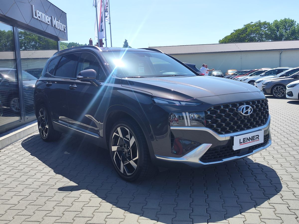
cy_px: 112
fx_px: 199
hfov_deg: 73.9
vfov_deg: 58.9
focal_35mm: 23
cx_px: 150
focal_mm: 7.01
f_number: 1.69
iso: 50
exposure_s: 1/679
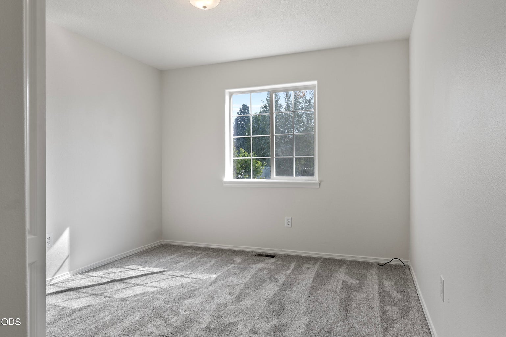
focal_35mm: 21
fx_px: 295
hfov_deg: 81.2
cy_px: 168
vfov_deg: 59.4
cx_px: 253
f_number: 8
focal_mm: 14
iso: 200
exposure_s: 1/13
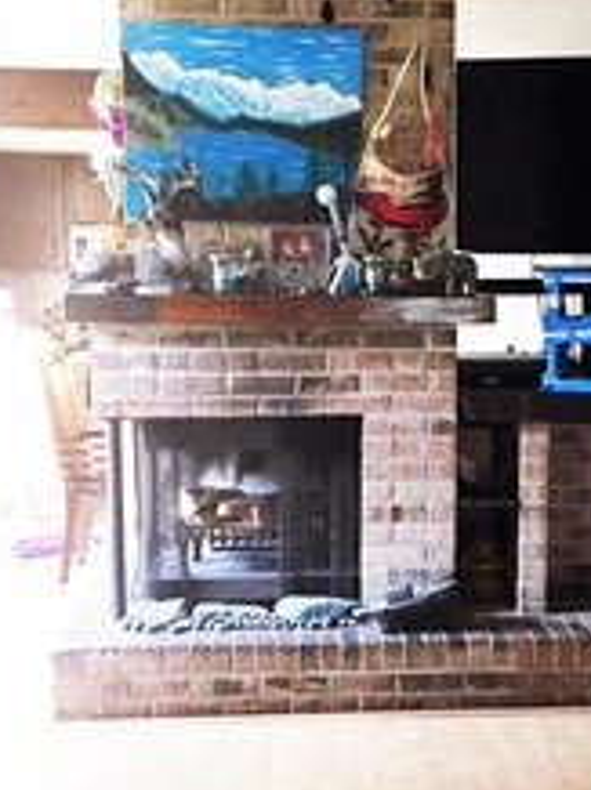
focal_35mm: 64
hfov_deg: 22.7
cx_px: 431
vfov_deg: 30.2
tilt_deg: -9.2
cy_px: 482
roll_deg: -0.6
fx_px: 1460
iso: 160
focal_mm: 4.15
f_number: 2.2
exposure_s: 1/30
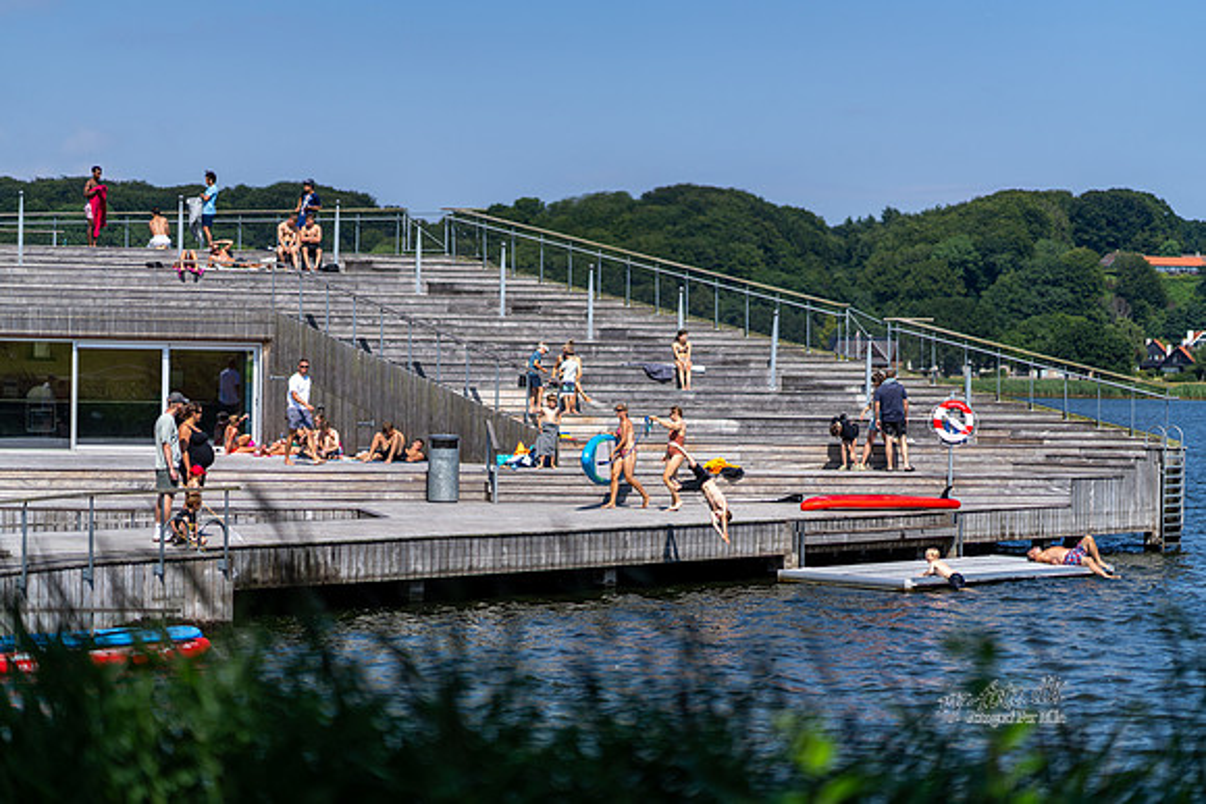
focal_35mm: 87
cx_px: 612
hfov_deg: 23.3
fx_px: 2927
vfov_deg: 15.7
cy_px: 402
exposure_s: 1/6400
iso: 50
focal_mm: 85
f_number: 1.4
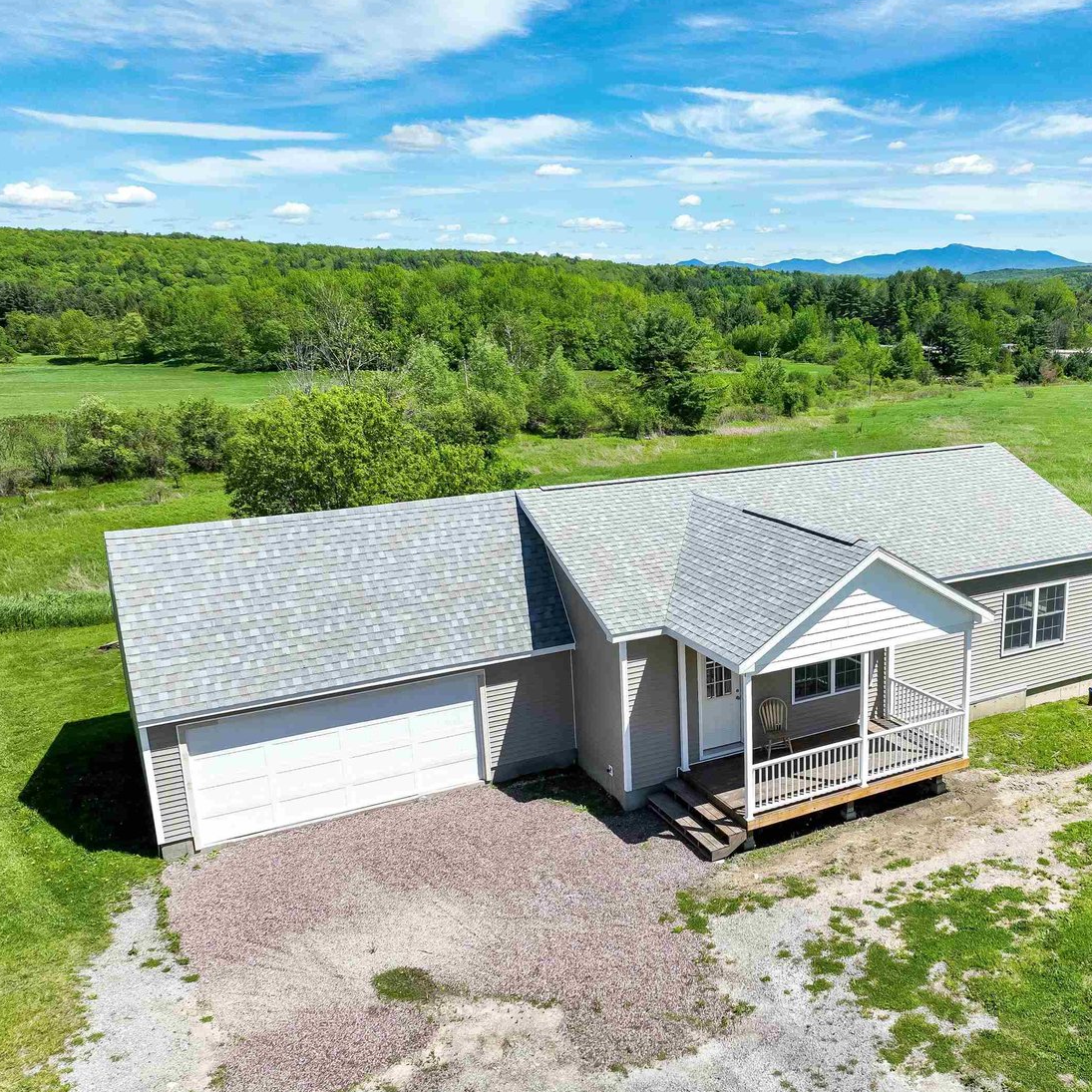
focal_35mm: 31
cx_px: 763
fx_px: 1106
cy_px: 590
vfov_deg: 52.5
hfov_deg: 51.2
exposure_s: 1/2000
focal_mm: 12.29
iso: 100
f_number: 2.8
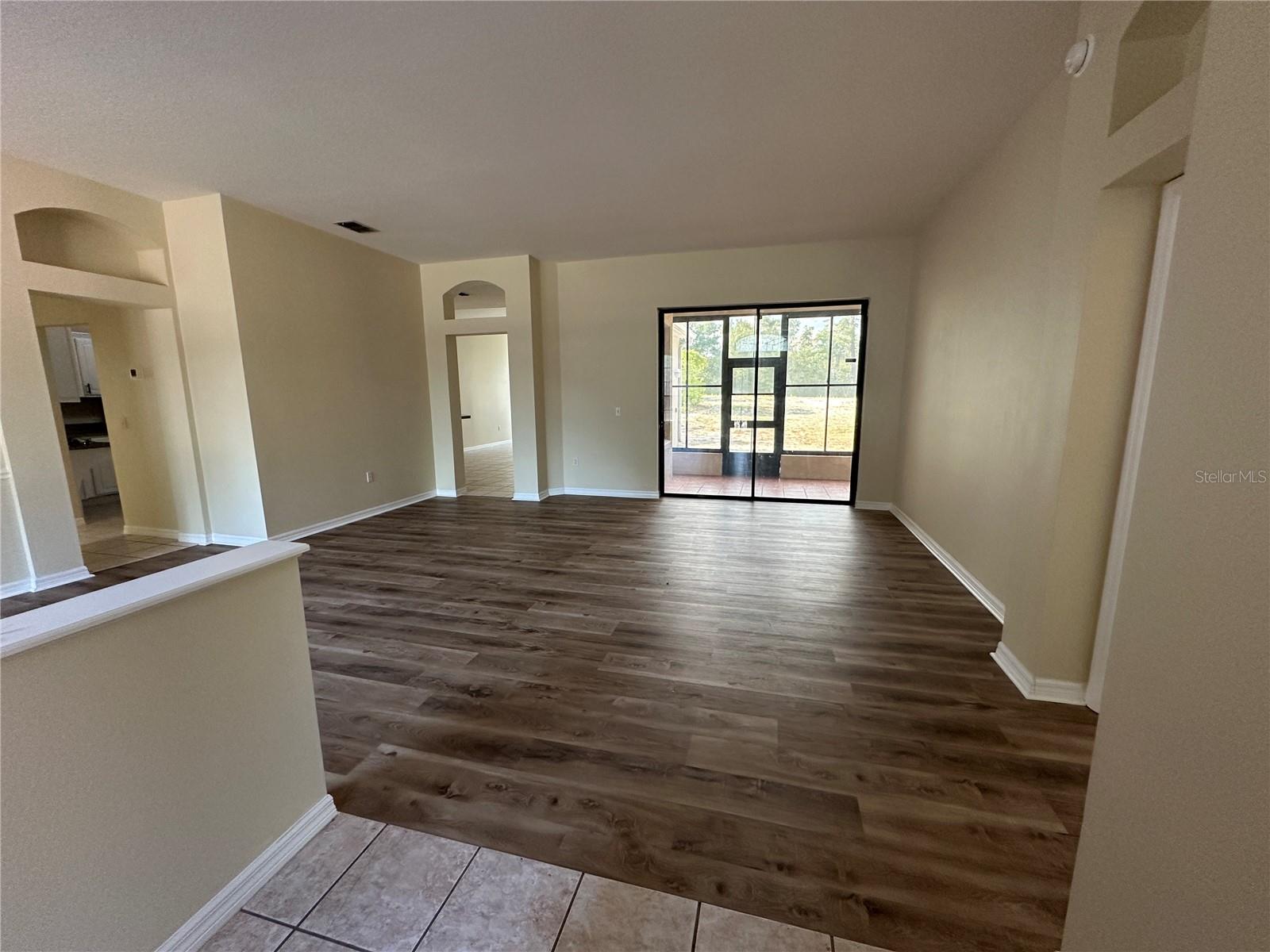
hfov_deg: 102.1
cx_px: 635
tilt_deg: -10.1
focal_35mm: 14
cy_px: 476
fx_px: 514
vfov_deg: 85.7
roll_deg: +0.7
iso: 250
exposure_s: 1/99
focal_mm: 2.22
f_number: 2.2
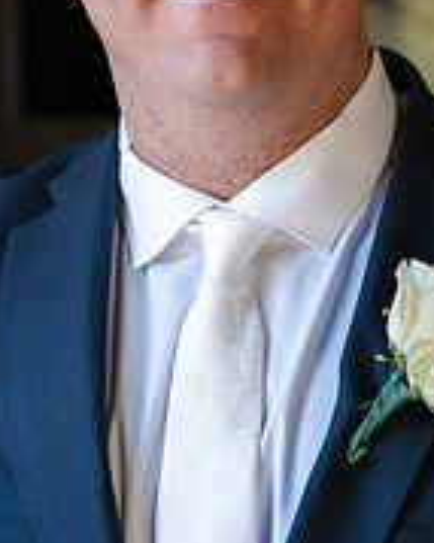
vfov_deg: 10.4
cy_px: 231
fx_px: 2989
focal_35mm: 186
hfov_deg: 8.3
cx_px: 231
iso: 250
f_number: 4
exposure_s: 1/200
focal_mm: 79
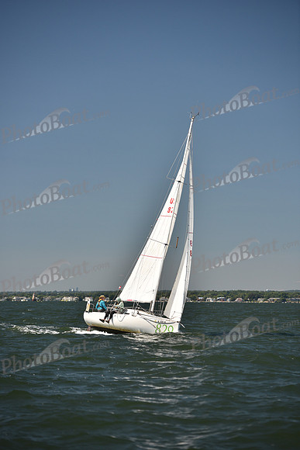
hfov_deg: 11.0
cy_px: 225
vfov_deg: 16.4
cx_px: 150
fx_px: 1561
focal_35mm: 125
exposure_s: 1/1250
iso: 250
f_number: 3.5
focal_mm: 125
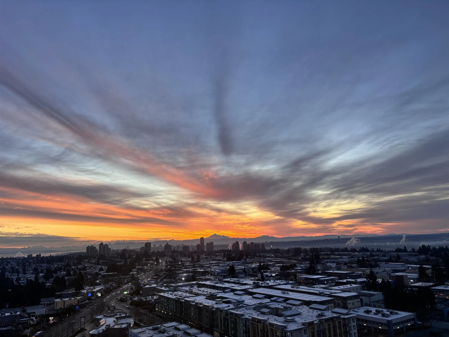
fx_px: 337
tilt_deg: +12.0
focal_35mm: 26
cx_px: 224
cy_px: 168
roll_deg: +2.7
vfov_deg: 53.1
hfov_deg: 67.3
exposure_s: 1/212
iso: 40
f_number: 1.6
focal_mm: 5.96
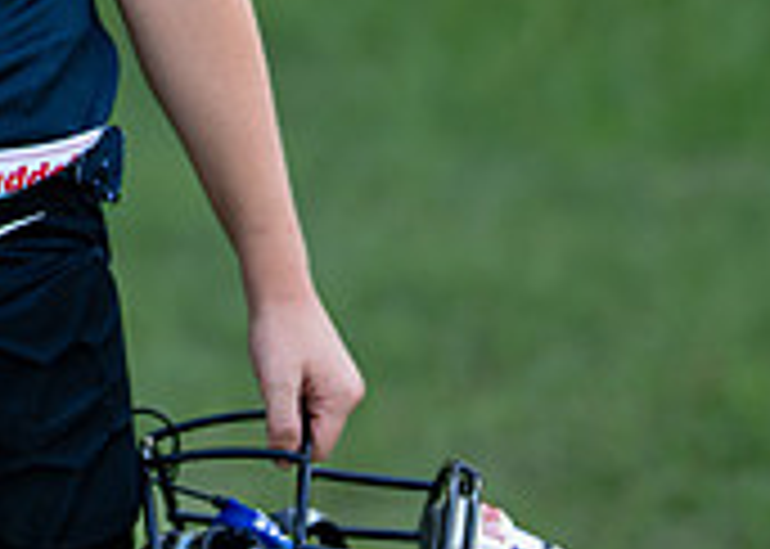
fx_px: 4875
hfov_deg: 8.9
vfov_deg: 6.3
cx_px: -99
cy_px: -378
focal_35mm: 223
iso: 100
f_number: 1.2
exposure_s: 1/1250
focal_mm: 50
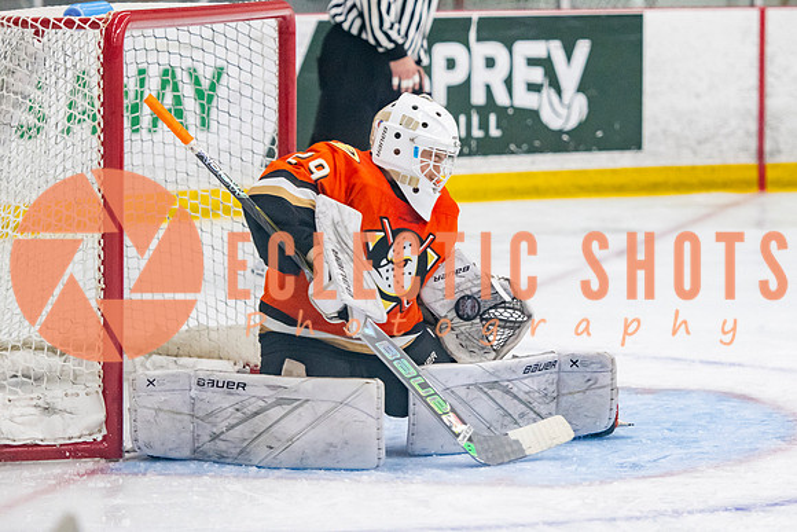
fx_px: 4478
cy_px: 153
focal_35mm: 202
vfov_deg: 6.8
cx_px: 467
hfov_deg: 10.2
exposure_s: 1/640
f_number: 3.2
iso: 2500
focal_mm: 122
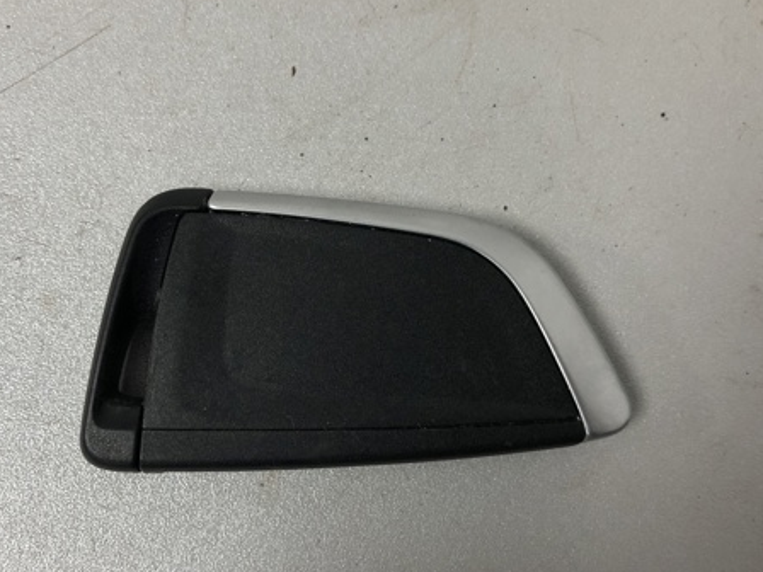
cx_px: 332
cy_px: 312
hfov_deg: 46.7
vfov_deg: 35.9
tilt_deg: -84.5
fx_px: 882
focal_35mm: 40
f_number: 1.8
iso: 40
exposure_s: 1/33
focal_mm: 4
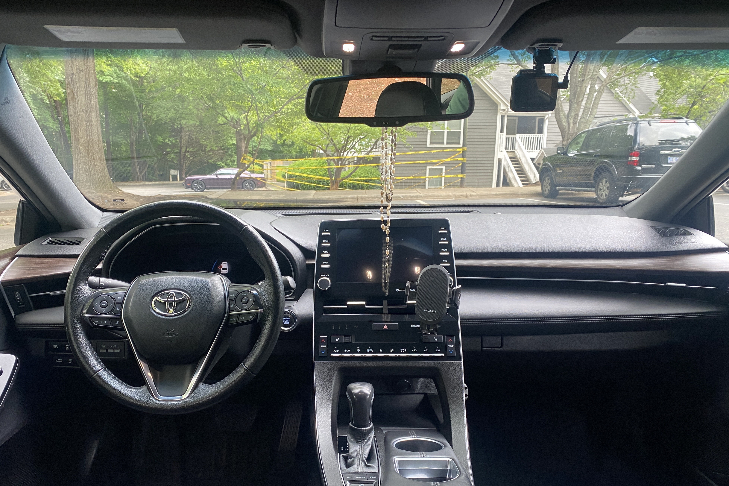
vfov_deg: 46.2
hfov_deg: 65.5
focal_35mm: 28
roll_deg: -2.2
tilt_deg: -13.9
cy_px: 281
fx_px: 567
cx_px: 356
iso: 125
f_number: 1.8
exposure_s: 1/94
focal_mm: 4.25
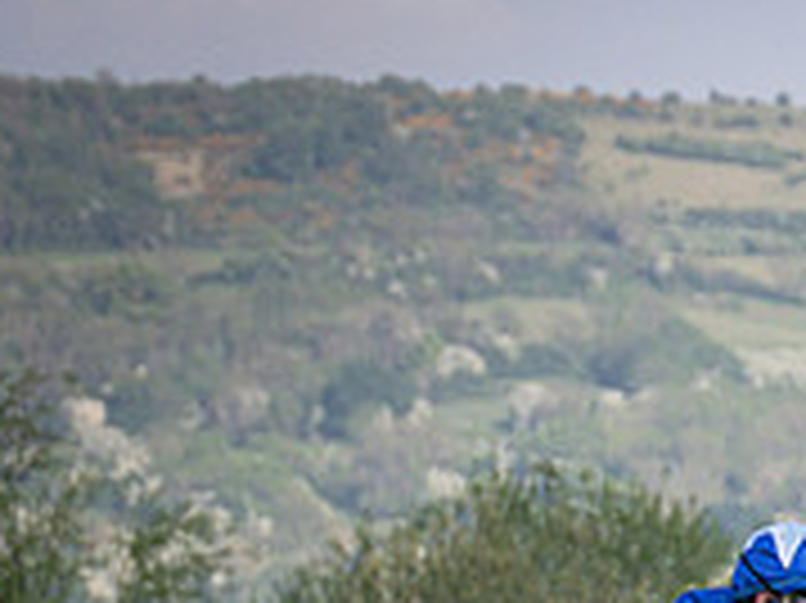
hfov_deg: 3.3
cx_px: 1129
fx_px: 13915
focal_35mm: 598
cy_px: 837
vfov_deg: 2.5
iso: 400
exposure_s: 1/2500
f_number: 4
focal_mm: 110
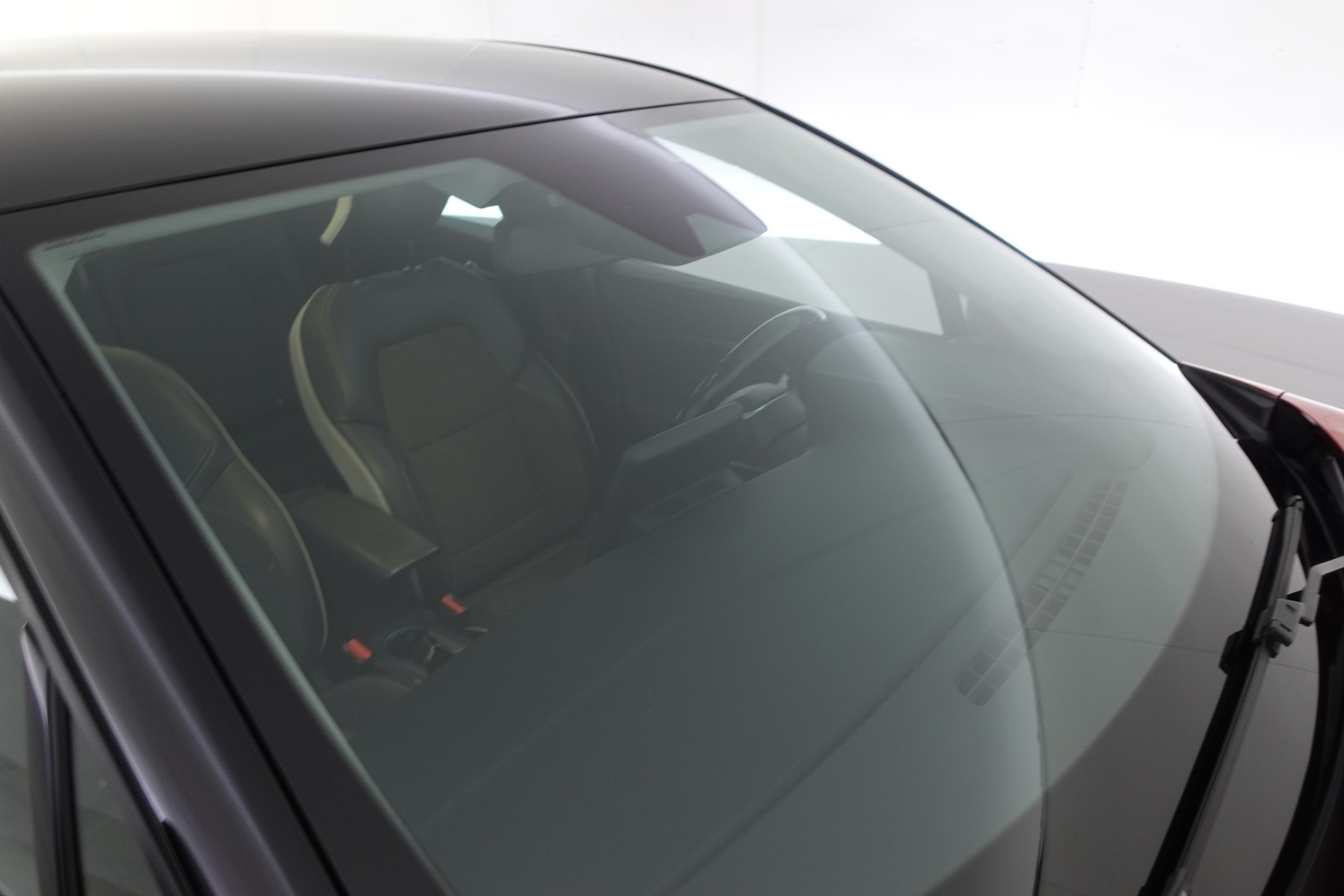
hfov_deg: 69.4
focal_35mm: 26
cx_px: 690
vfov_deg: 49.6
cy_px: 435
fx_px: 971
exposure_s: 1/30
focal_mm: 9.4
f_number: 1.8
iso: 200
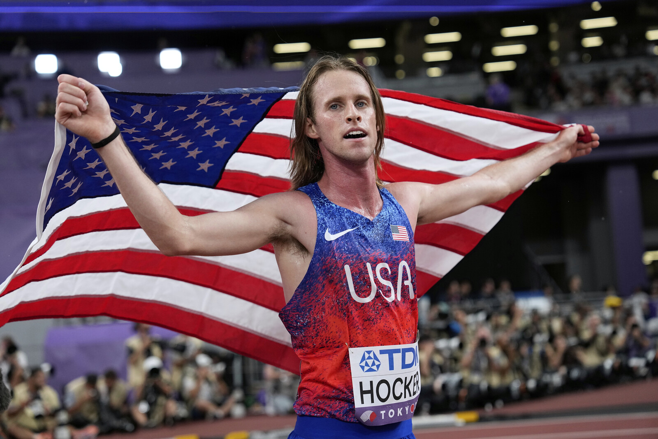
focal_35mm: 64
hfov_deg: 31.4
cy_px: 220
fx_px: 1170
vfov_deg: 21.2
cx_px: 329
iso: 2000
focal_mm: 64
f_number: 2.8
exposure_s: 1/3200
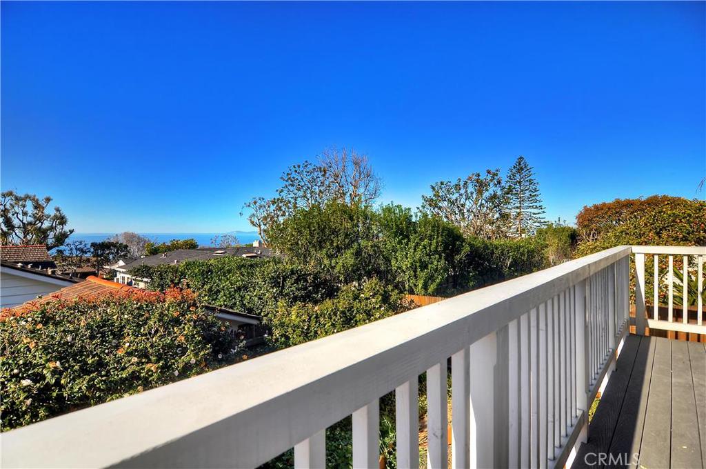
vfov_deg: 67.2
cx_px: 353
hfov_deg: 90.1
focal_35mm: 18
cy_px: 234
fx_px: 353
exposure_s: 1/1250
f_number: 7.1
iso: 200
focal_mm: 12
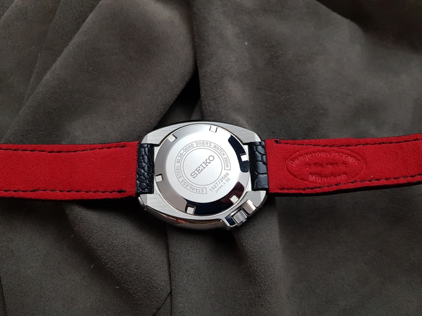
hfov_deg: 67.3
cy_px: 158
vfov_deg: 53.1
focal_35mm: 26
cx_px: 211
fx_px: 317
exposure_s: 1/33
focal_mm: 4.2
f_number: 1.7
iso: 200
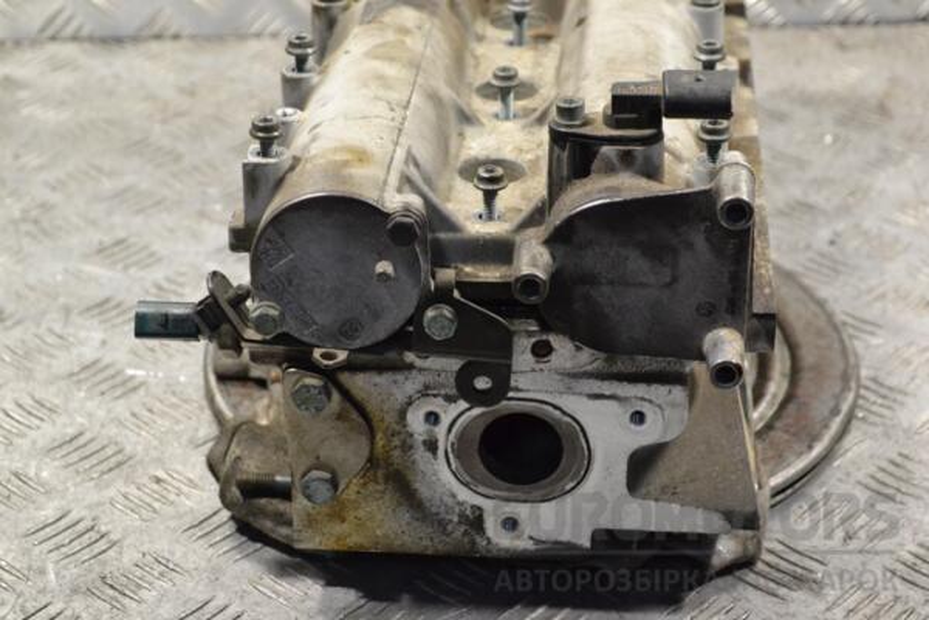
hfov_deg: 24.6
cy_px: 310
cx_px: 464
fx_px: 2129
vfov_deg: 16.6
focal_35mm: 82
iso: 3200
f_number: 8
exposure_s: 1/250
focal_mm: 55
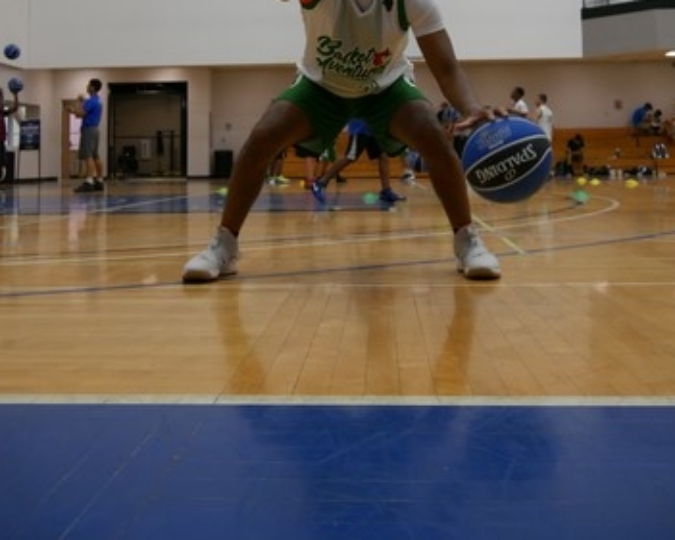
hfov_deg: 45.8
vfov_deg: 35.9
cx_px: 338
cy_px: 96
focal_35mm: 40
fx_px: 799
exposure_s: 1/250
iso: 1250
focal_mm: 15
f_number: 3.6
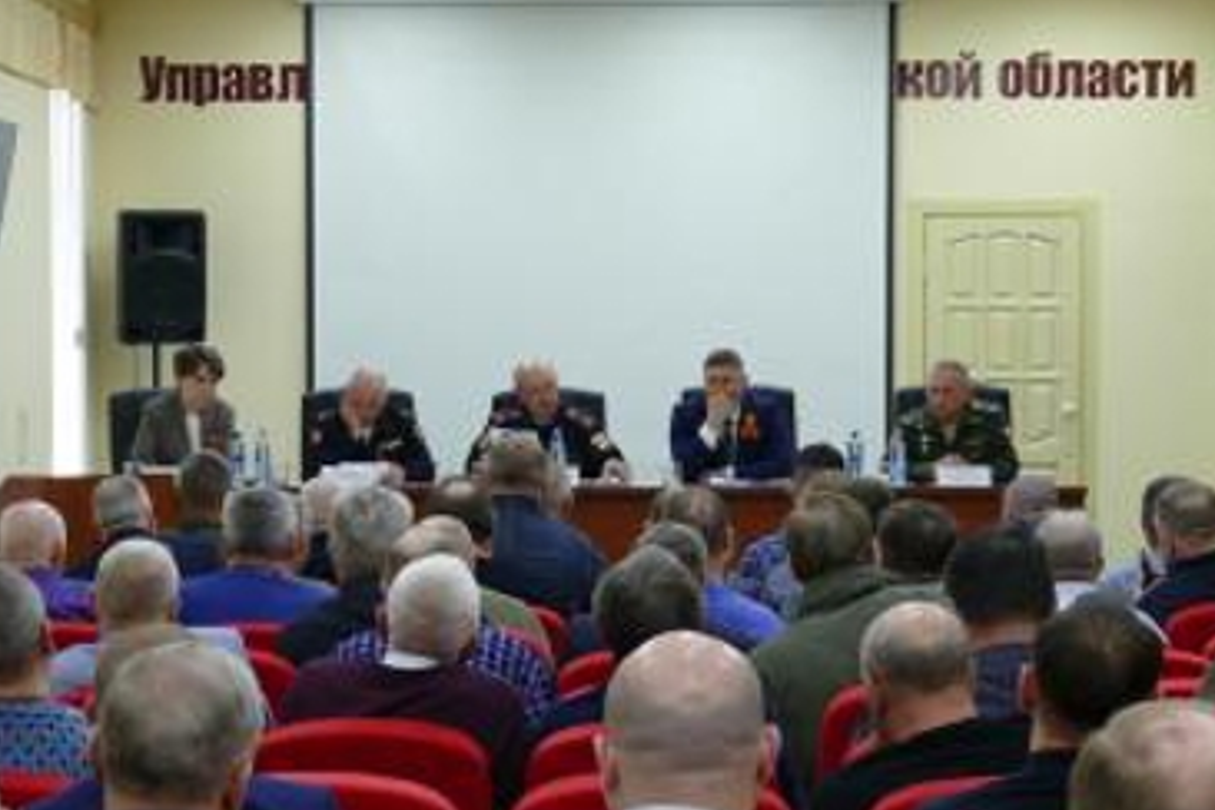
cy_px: 754
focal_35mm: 90
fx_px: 3037
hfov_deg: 22.5
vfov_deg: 15.0
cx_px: 807
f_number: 3.2
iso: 320
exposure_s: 1/80
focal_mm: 16
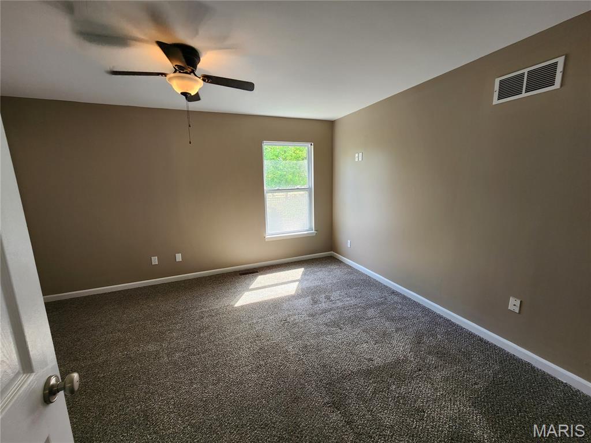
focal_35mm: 13
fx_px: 222
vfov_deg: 89.9
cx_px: 296
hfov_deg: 106.2
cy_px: 222
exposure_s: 1/60
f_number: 2.2
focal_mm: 2.2
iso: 64
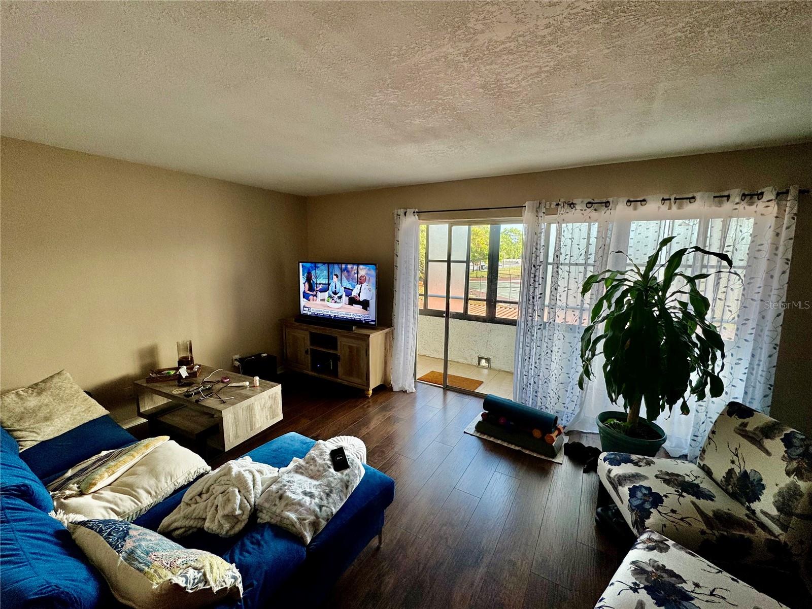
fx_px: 328
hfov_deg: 102.1
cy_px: 304
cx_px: 406
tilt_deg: -9.0
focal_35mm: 14
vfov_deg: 85.7
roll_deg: -0.7
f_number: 2.2
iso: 50
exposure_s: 1/110
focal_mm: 2.22
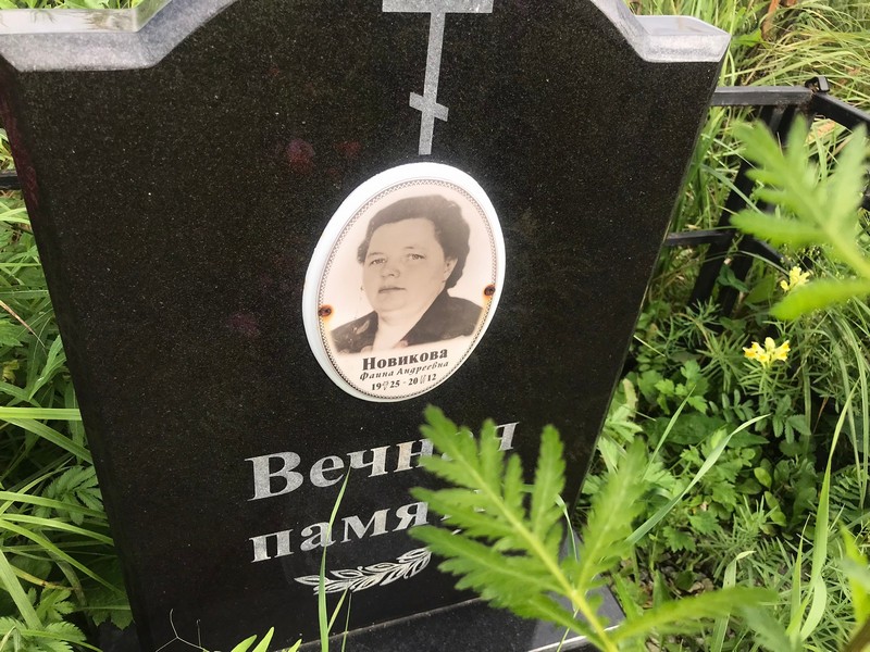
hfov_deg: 63.4
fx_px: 704
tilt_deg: -35.0
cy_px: 326
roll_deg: -6.4
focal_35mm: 28
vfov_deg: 49.7
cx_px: 435
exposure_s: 1/977
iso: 20
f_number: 1.8
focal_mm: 3.99
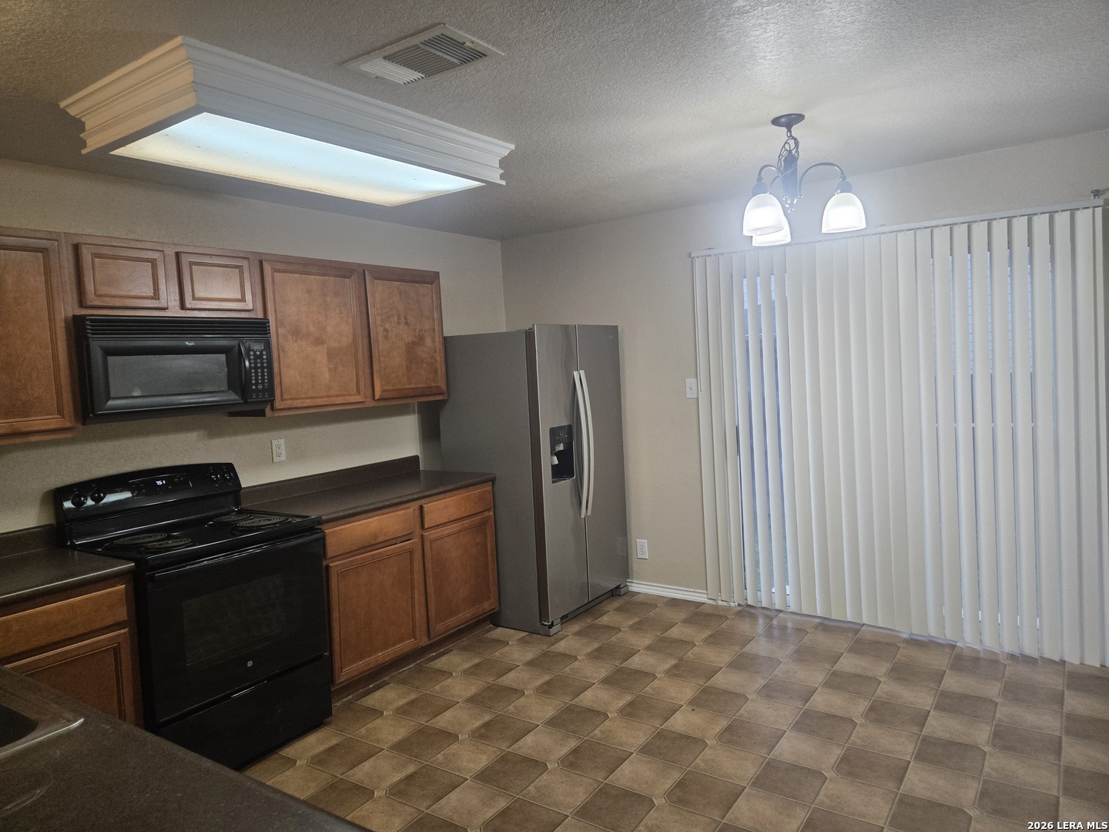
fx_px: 737
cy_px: 416
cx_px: 554
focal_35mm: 23
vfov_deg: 58.9
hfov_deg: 73.9
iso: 250
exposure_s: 1/120
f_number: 1.8
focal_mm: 5.4
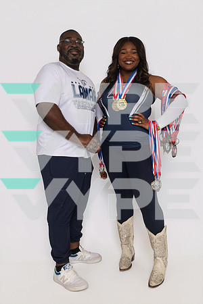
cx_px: 102
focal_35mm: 36
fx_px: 304
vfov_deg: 53.1
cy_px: 152
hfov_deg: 36.9
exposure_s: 1/320
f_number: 8
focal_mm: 36
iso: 640
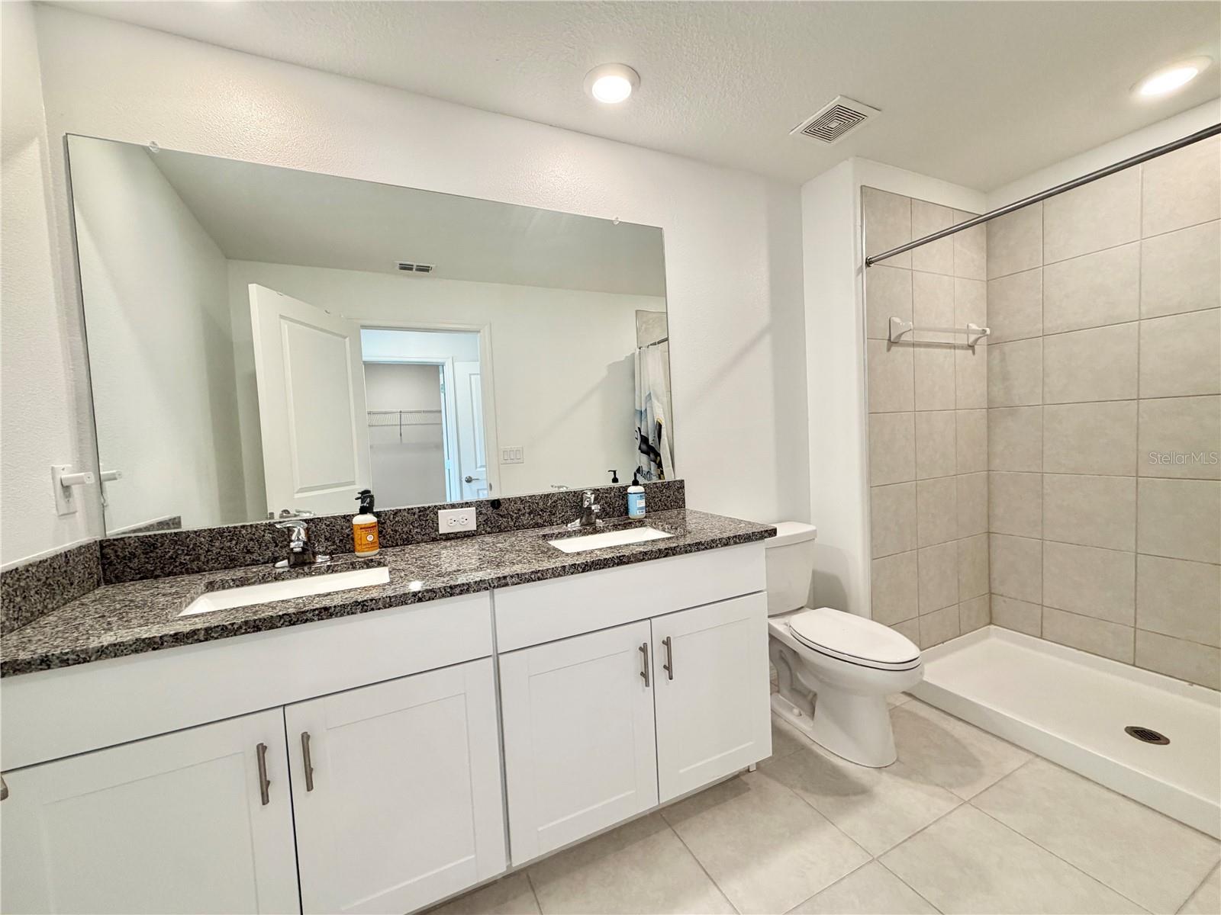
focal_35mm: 14
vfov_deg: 85.7
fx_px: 494
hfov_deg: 102.1
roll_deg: +3.3
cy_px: 458
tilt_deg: +0.3
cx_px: 610
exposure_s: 1/120
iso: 160
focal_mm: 2.22
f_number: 2.2
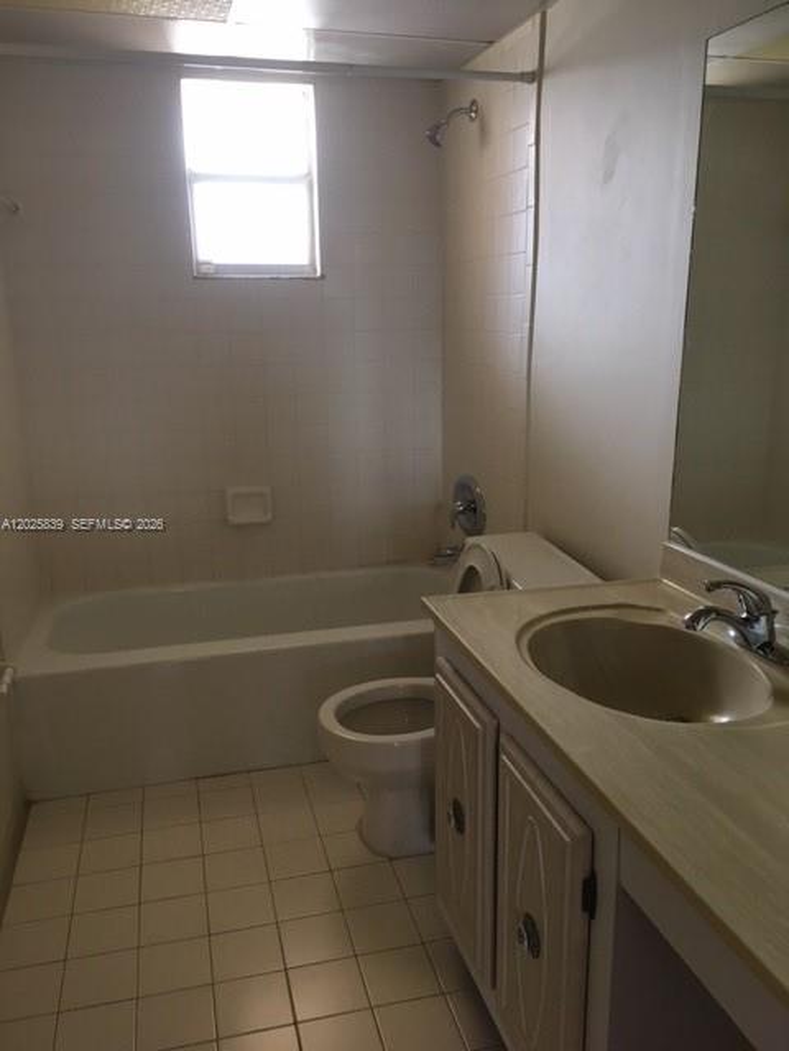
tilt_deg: -14.8
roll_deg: +0.4
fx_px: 881
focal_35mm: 29
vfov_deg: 61.7
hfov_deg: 48.2
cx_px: 394
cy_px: 526
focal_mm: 4.15
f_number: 2.2
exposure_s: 1/30
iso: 80
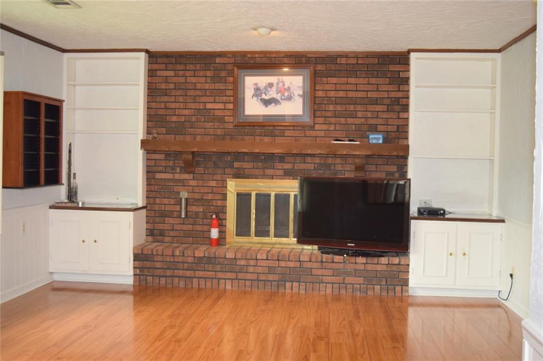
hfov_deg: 49.6
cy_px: 180
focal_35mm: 39
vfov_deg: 34.2
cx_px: 272
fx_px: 588
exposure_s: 1/60
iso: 800
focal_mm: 26
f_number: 4
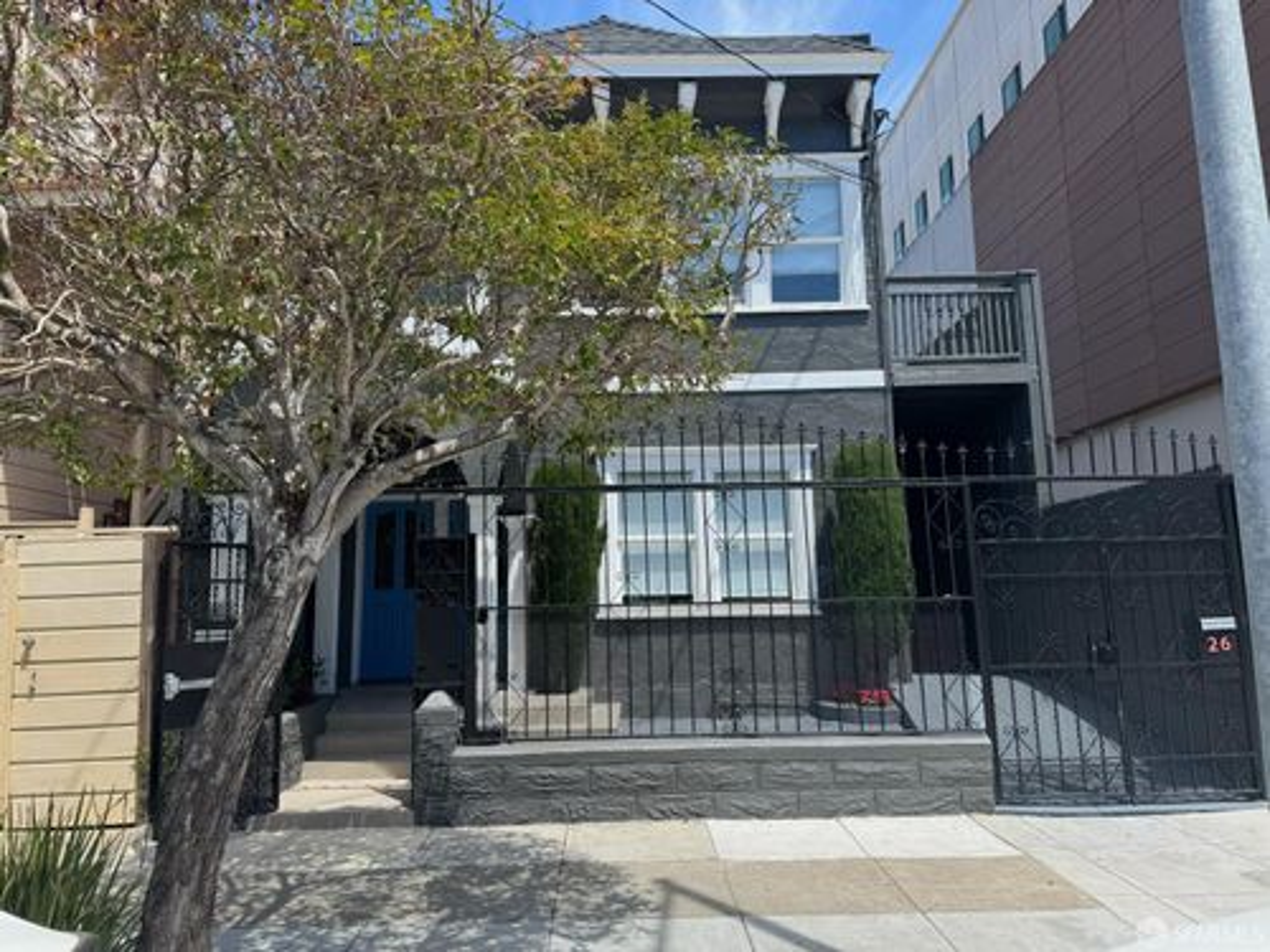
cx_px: 635
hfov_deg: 71.6
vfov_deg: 56.8
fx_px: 881
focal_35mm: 24
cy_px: 476
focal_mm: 6.76
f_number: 1.78
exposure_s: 1/1980
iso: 80
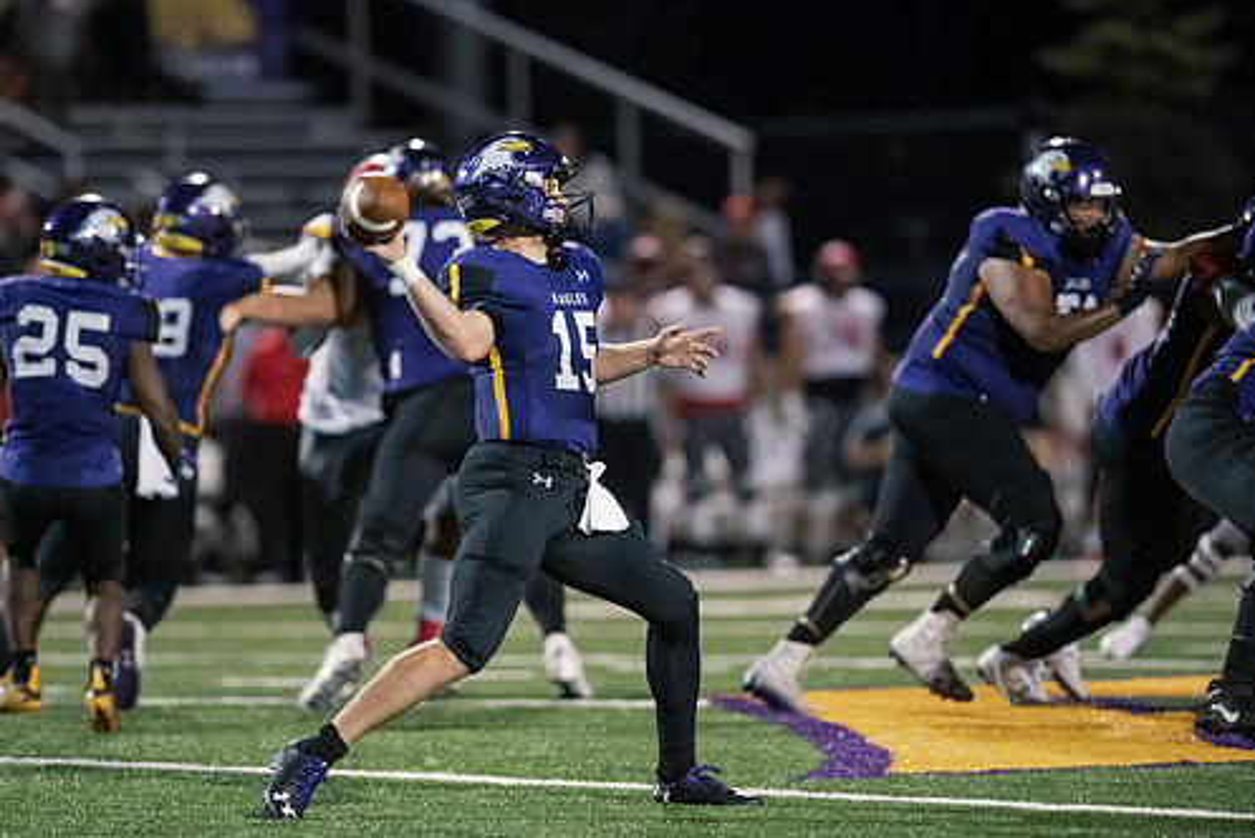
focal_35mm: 350
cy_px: 382
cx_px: 530
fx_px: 12208
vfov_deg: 3.9
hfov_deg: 5.9
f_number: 2.8
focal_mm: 300
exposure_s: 1/640
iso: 6400
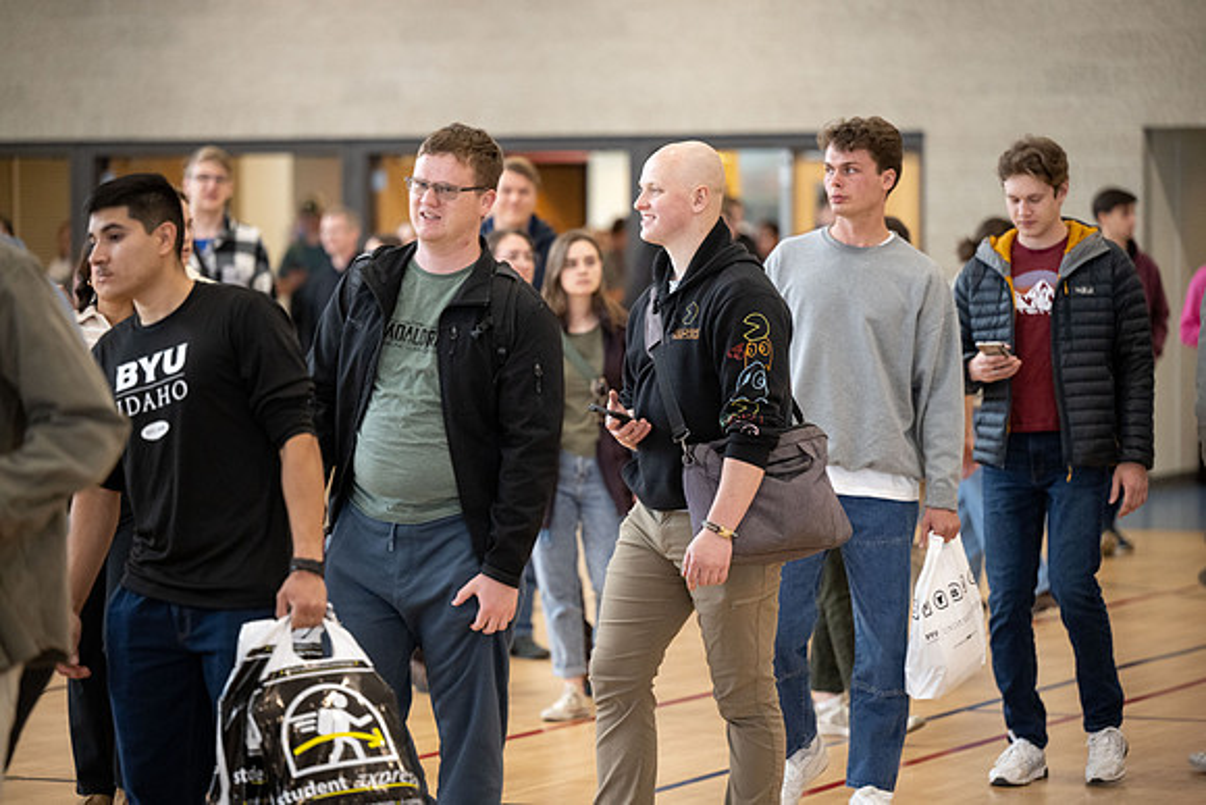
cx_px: 603
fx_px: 4691
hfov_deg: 14.7
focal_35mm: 140
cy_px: 402
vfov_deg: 9.8
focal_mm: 140
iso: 2500
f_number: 2.8
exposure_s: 1/400
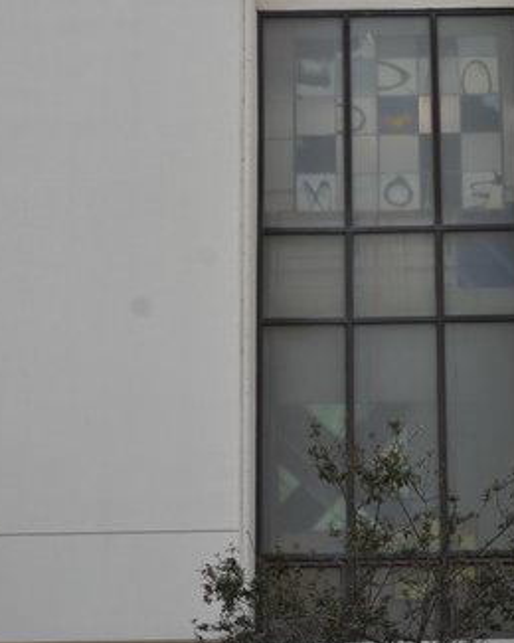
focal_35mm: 97
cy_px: 378
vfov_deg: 19.8
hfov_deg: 15.8
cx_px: 389
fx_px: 1843
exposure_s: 1/250
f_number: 8
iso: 100
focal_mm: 35
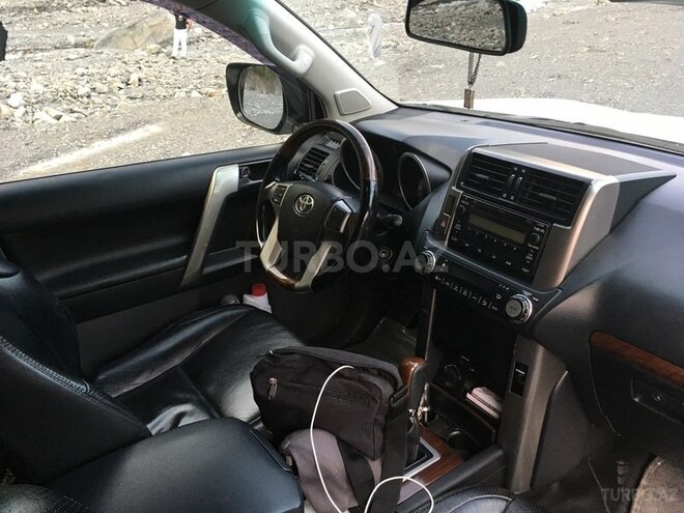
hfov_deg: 61.7
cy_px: 256
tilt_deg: -25.2
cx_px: 342
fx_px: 573
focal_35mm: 29
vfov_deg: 48.2
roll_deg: -1.1
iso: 64
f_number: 2.2
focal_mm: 4.15
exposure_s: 1/33
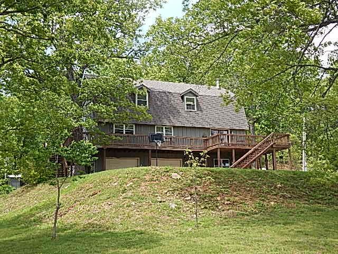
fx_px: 420
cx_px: 169
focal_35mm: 43
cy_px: 127
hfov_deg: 43.9
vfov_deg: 33.6
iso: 125
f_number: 3.6
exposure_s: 1/400
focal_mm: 7.7
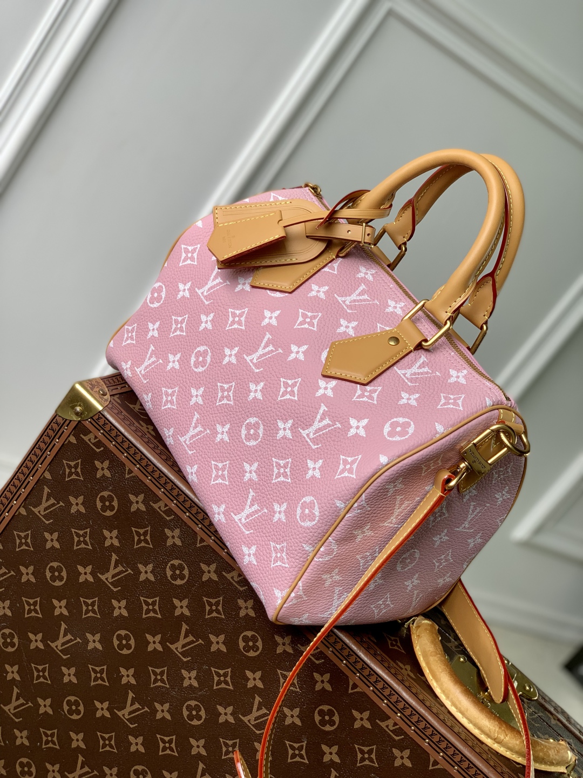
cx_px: 292
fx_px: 1168
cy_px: 389
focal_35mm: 52
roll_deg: -36.9
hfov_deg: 28.0
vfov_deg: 36.8
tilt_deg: -18.9
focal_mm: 6
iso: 16
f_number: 2.4
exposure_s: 1/168
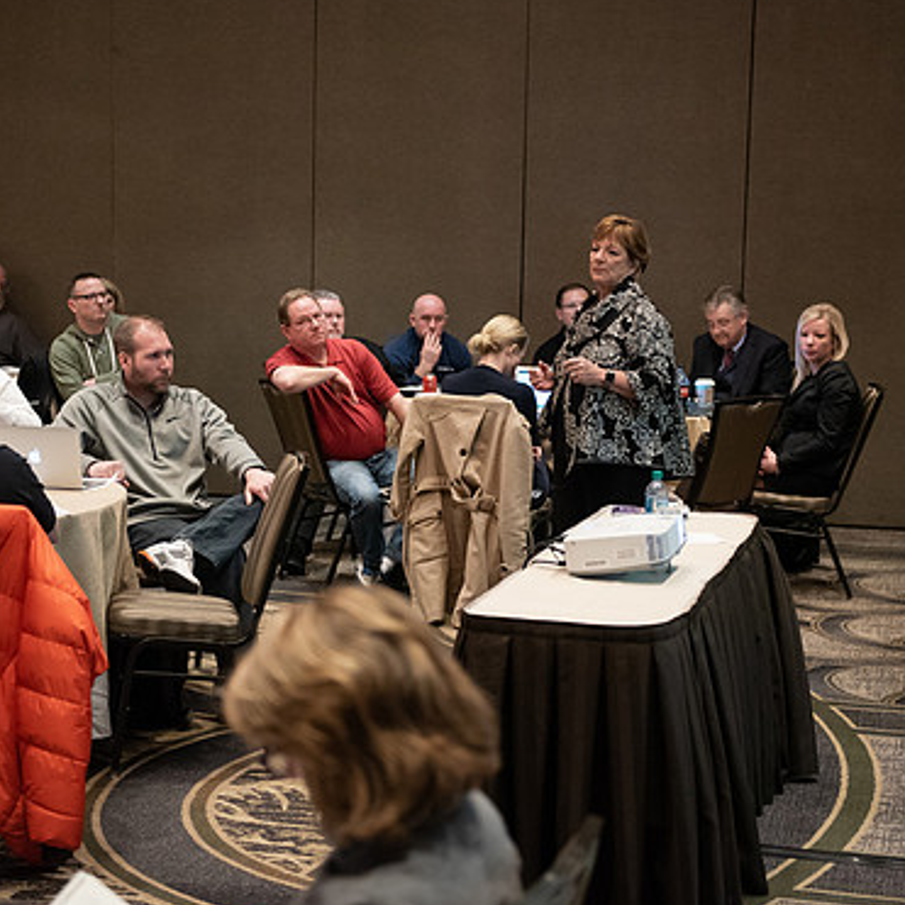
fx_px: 2159
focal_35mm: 73
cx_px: 427
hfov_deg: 23.7
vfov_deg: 23.7
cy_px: 455
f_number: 2.8
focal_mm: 55
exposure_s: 1/160
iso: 4000
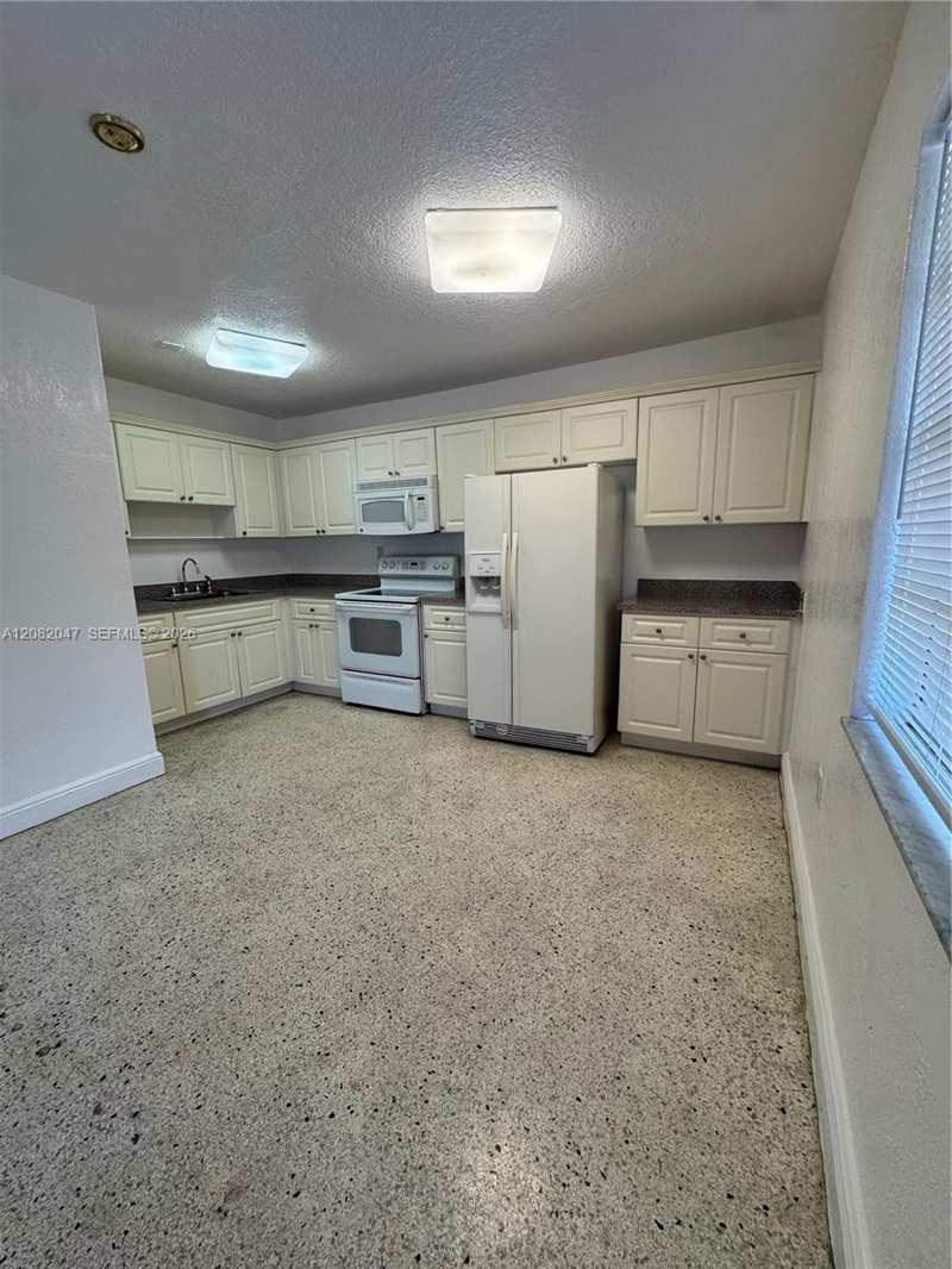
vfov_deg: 102.1
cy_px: 634
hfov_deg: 85.7
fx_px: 513
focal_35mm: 14
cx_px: 476
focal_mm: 2.22
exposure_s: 1/120
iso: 200
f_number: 2.2
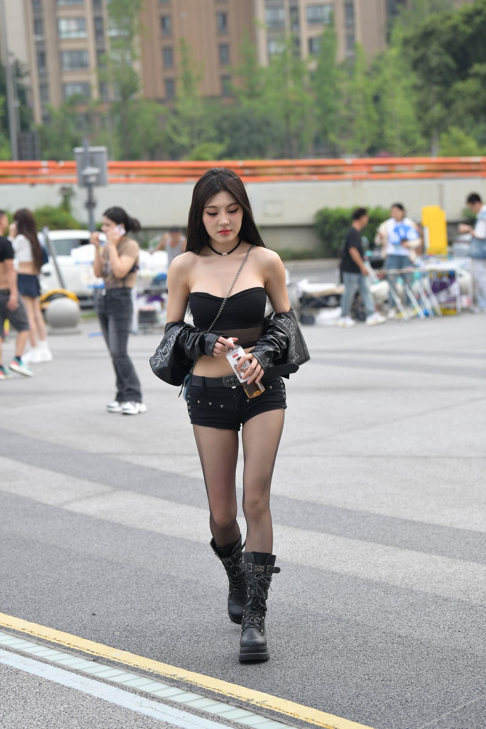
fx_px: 2126
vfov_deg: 19.5
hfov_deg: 13.0
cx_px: 243
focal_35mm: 105
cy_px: 364
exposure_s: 1/800
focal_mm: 105
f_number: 4.5
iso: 500
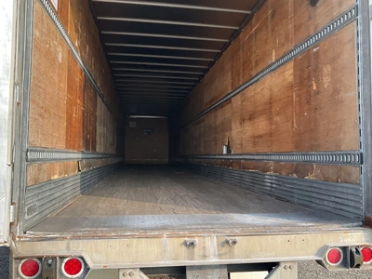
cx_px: 186
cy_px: 140
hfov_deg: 61.7
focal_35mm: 29
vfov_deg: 48.2
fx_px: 312
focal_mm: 3
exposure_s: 1/221
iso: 20
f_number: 1.8
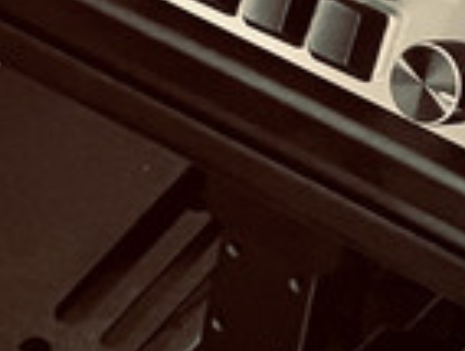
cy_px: -325
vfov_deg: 4.3
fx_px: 4656
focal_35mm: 346
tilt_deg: -32.8
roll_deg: +3.5
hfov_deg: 5.7
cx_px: -187
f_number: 2.8
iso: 800
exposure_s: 1/54
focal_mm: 9
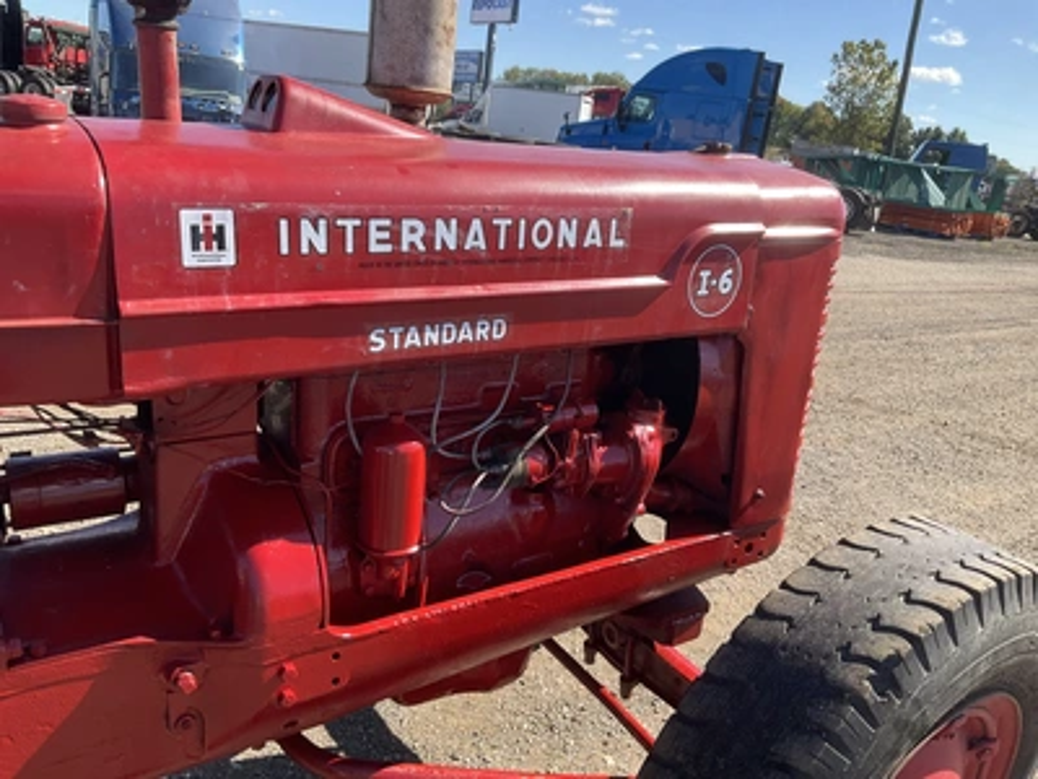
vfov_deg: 48.2
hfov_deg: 61.7
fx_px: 870
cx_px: 519
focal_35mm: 29
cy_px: 390
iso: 25
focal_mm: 3
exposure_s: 1/545
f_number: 1.8
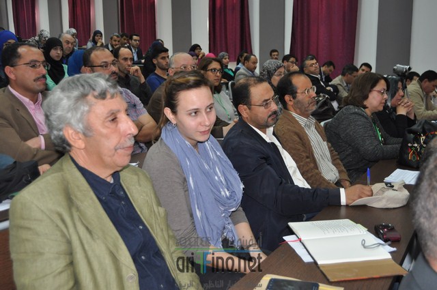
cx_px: 218
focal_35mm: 34
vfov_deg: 38.3
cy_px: 145
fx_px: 418
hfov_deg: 55.2
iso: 800
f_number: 3.8
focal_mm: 23
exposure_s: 1/60
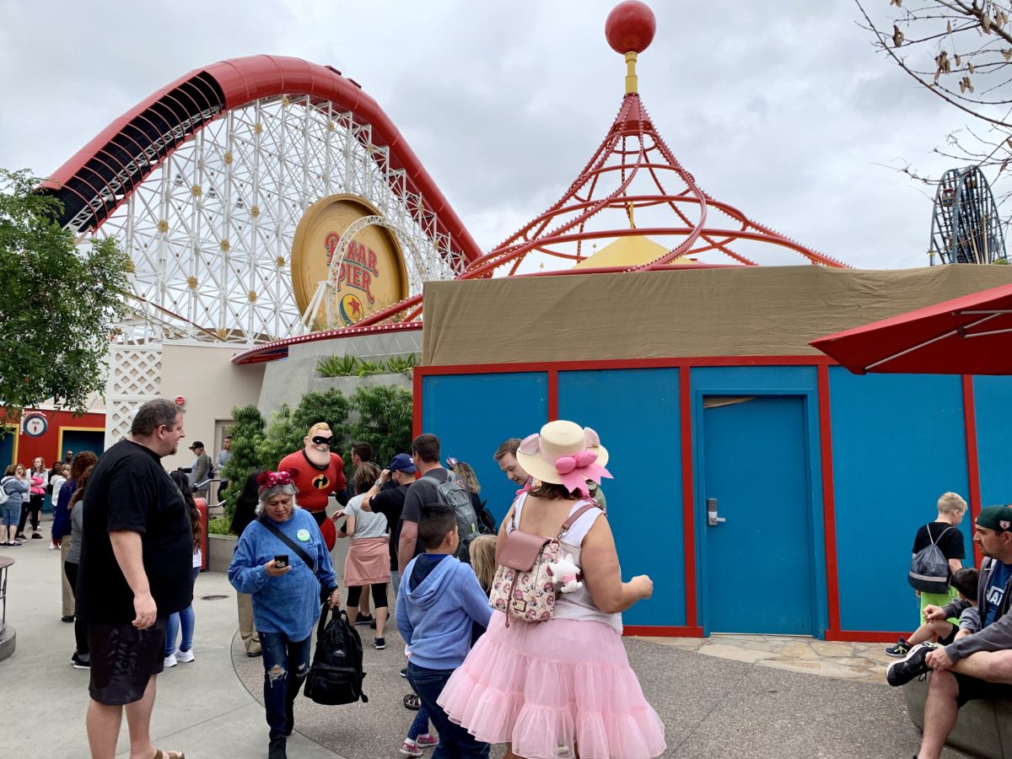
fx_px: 760
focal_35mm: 26
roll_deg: -0.5
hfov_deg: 67.3
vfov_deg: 53.1
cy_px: 380
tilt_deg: +7.0
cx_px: 506
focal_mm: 4.25
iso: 25
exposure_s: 1/1661
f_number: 1.8
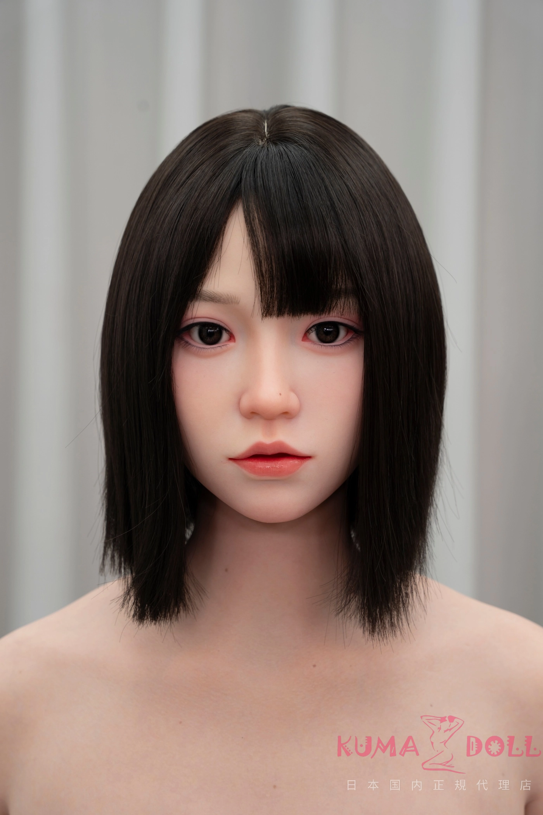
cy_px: 408
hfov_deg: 19.5
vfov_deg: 28.8
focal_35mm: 70
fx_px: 1584
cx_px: 272
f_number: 5.6
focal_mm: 70
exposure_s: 1/100
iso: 250
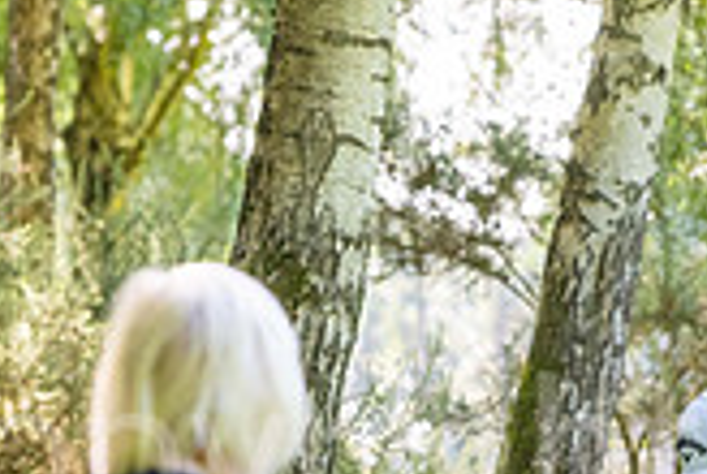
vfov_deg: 3.2
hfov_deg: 4.9
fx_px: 8342
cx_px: 440
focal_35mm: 424
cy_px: 730
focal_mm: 120
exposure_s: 1/800
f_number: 4
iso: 800
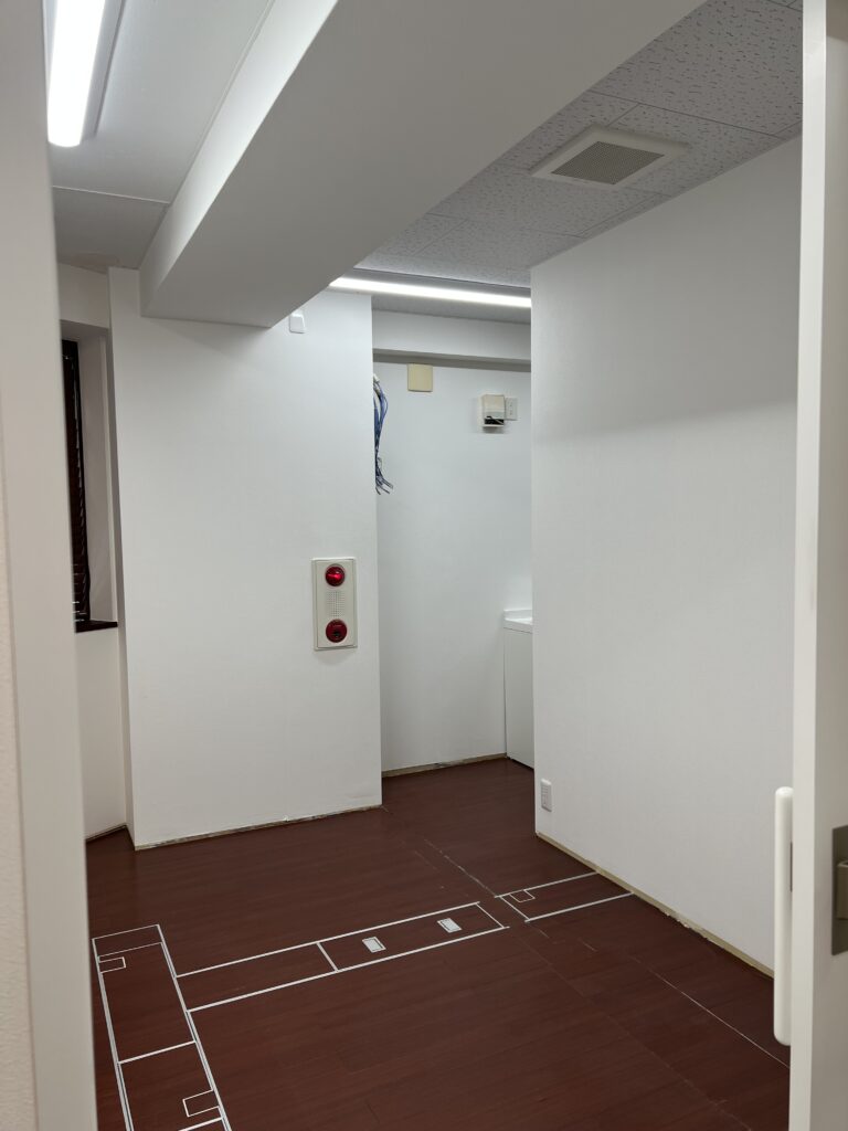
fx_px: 849
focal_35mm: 26
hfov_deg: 53.1
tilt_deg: -2.6
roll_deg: +1.8
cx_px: 424
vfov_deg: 67.3
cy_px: 566
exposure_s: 1/126
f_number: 1.5
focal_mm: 5.7
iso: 32
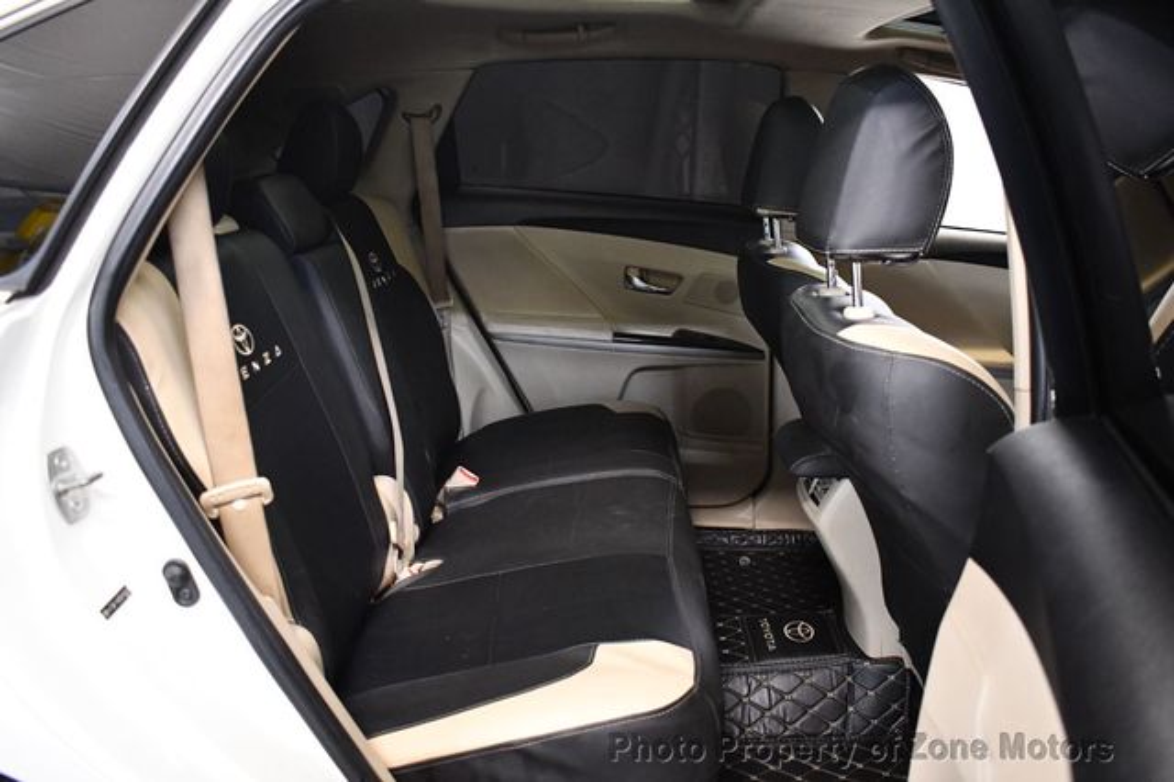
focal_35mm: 31
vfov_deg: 42.3
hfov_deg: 60.3
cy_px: 391
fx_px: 1010
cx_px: 587
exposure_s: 1/60
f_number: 3.8
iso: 4000
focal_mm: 21
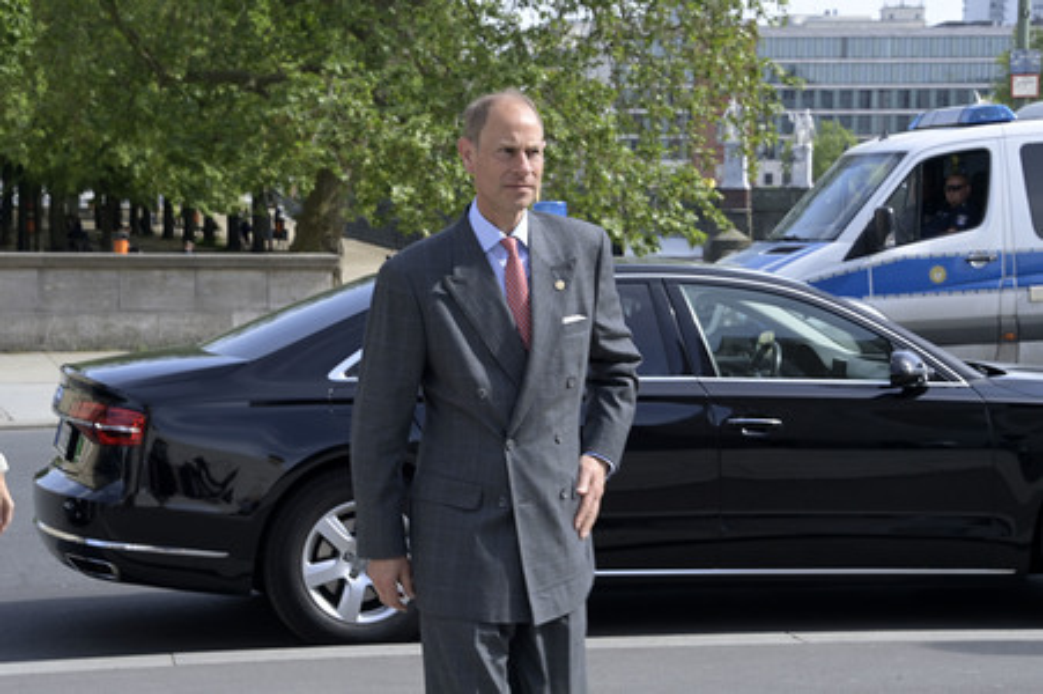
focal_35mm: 100
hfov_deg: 20.4
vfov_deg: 13.7
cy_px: 347
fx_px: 2895
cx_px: 522
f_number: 13
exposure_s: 1/125
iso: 320
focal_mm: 100
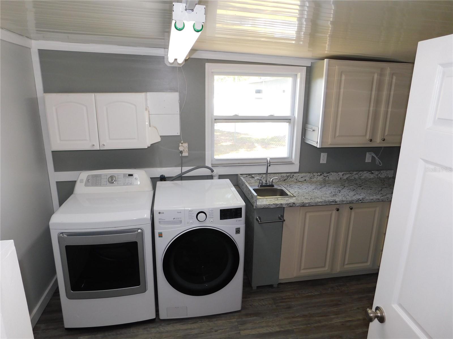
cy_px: 170
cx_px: 226
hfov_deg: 73.9
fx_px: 301
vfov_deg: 58.9
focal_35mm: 23
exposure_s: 1/50
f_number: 3
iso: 125
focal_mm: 4
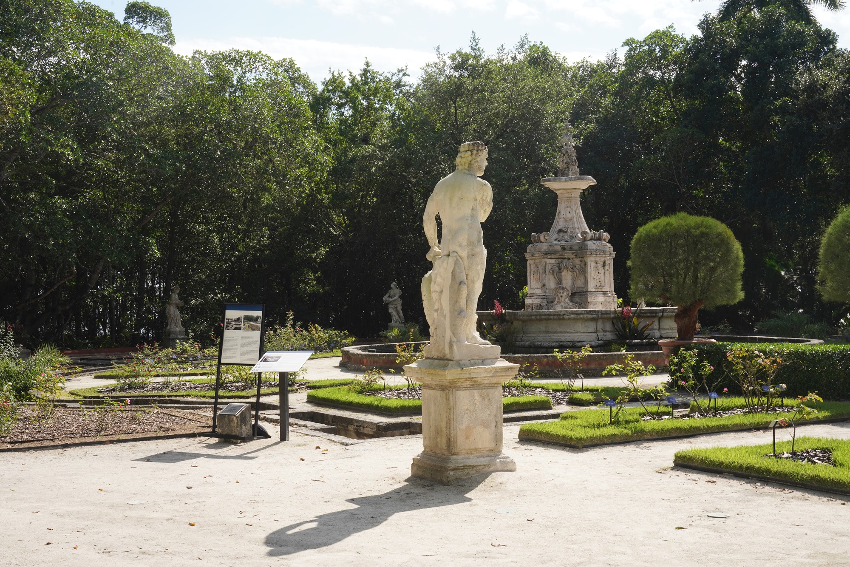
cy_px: 284
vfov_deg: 29.3
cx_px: 425
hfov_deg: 42.7
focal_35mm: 46
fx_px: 1086
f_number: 20
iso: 250
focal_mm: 46
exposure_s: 1/100
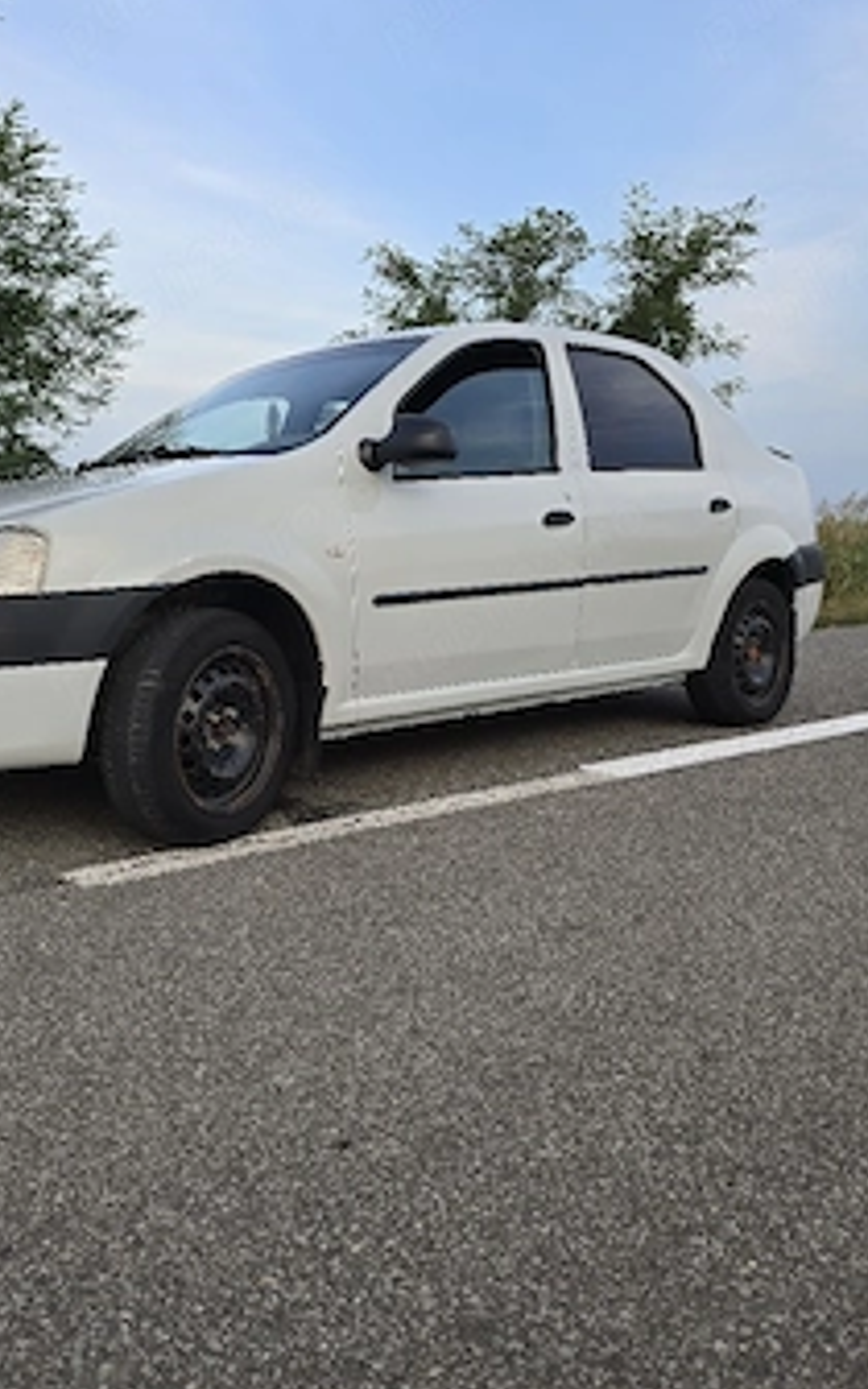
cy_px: 649
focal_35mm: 29
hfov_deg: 42.4
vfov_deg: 64.6
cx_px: 273
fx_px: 1098
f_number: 1.7
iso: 32
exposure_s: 1/182
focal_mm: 6.3
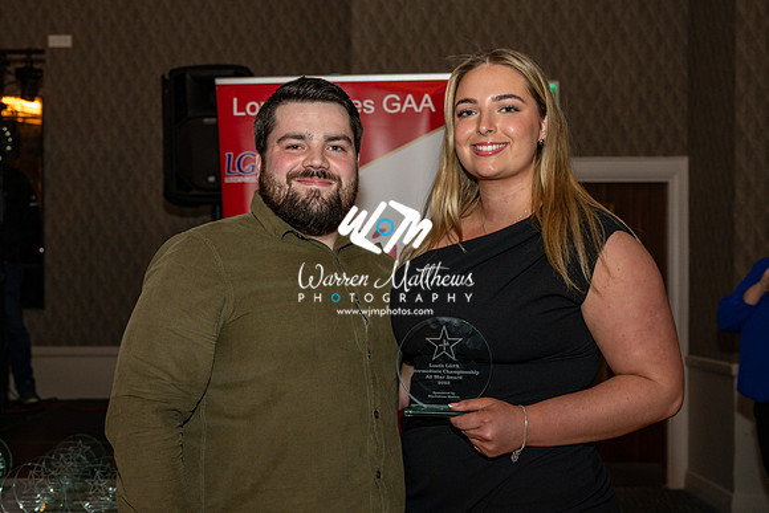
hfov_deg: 39.4
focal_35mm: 50
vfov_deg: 26.9
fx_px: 1072
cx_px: 323
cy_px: 305
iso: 500
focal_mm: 34.5
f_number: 4
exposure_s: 1/125
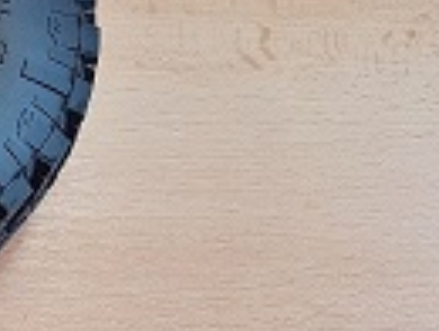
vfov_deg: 18.3
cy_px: 274
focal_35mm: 80
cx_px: -220
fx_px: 1016
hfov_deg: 20.8
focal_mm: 4.2
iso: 100
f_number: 1.7
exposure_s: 1/50
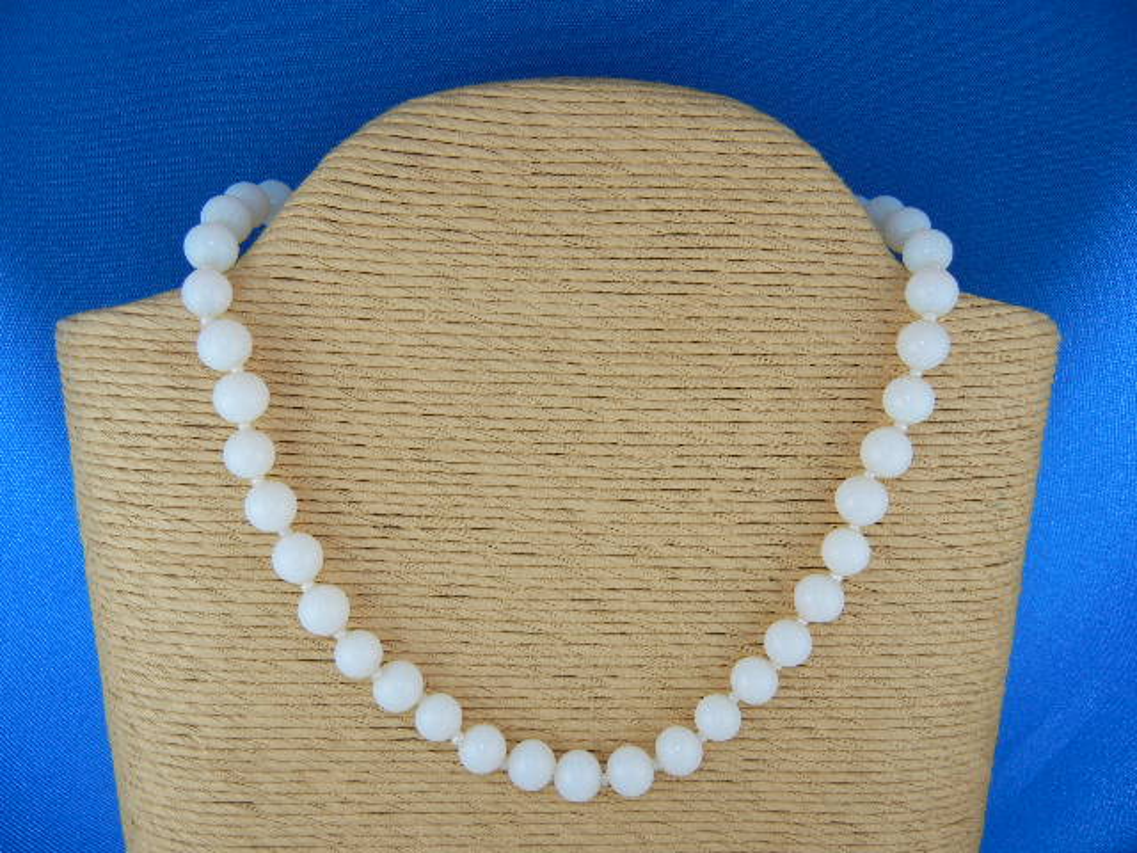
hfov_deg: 54.0
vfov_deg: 41.8
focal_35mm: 34
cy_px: 426
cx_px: 568
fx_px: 1117
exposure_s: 1/31.8
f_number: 3.6
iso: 200
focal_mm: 6.2
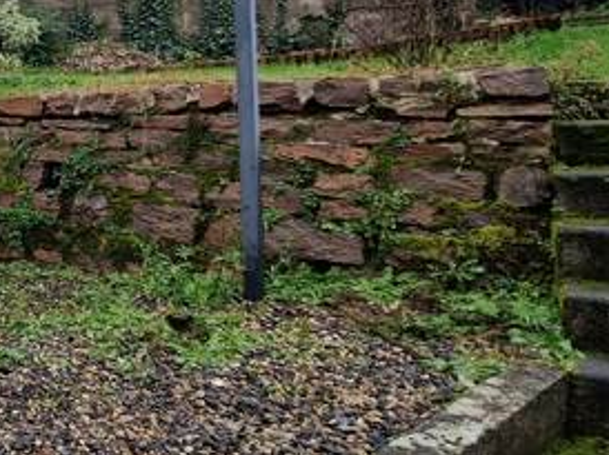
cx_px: -187
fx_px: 668
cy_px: 129
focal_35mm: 38
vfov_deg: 37.0
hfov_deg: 34.4
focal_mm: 2.2
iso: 50
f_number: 2.2
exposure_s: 1/304
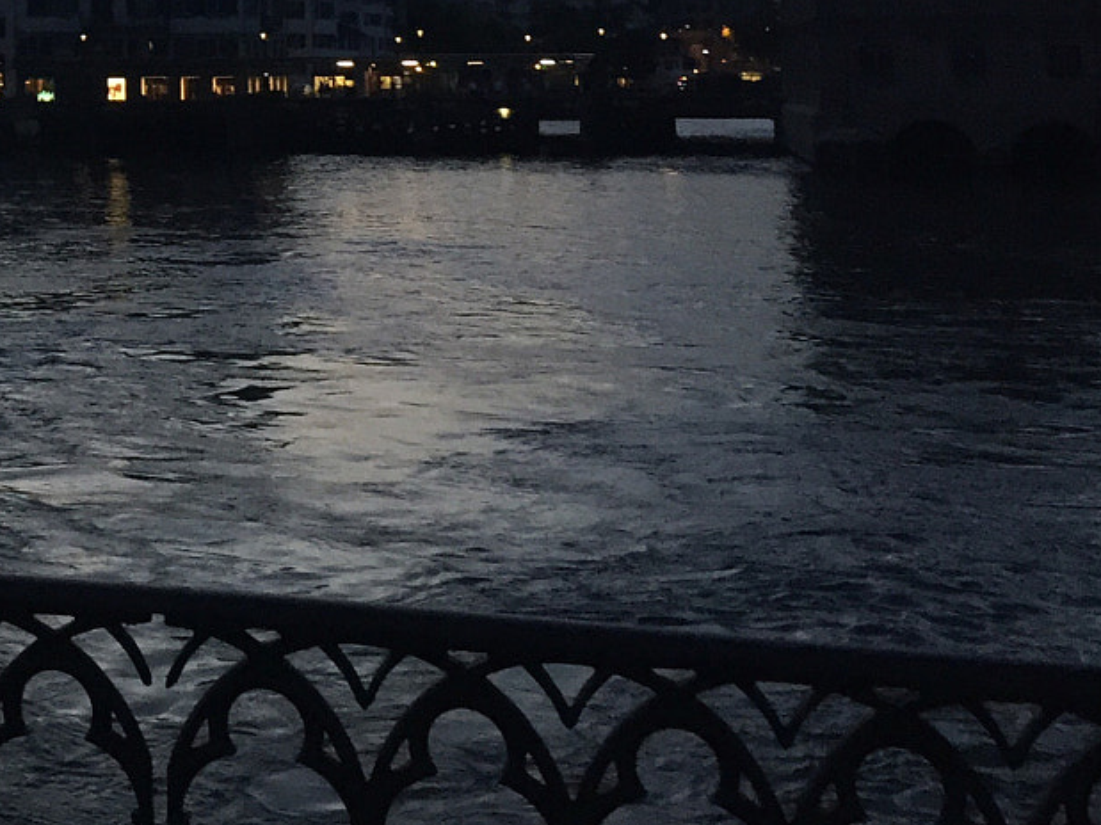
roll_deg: -0.4
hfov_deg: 23.9
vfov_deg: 18.5
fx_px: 2385
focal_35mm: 75
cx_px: -176
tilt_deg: +6.7
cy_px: -201
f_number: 2.2
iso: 80
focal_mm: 4.15
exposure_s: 1/30
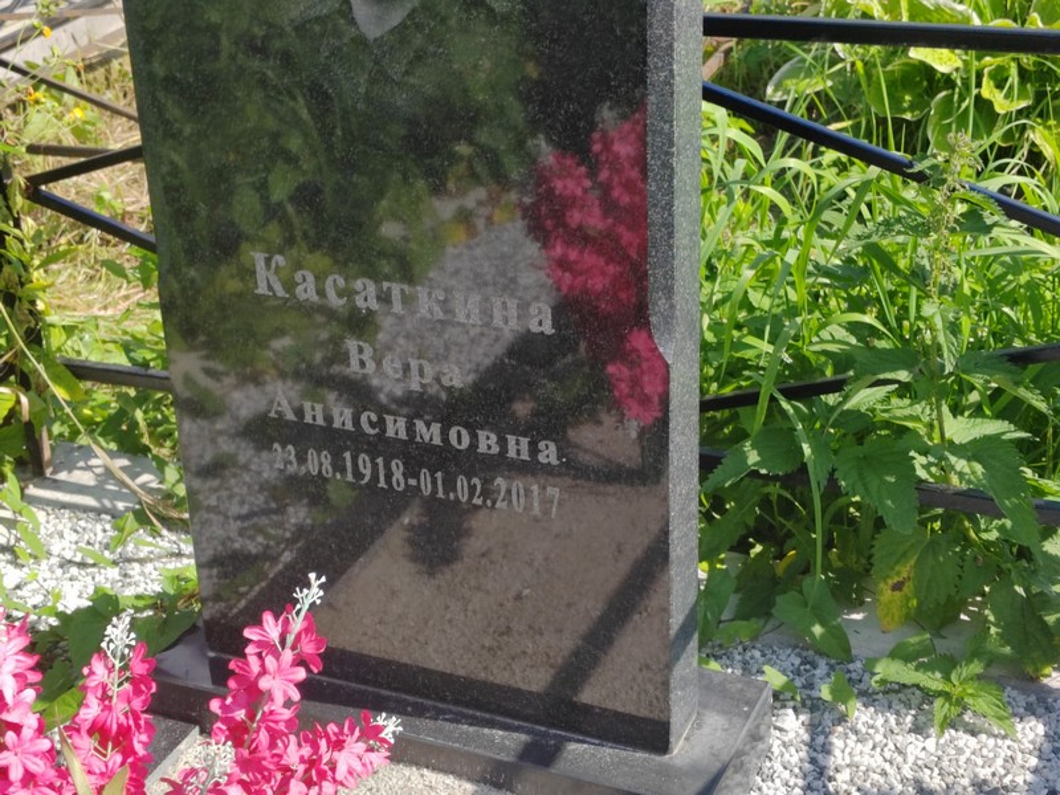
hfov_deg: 32.2
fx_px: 1837
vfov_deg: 24.4
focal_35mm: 60
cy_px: 398
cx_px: 530
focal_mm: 5.52
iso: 100
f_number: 1.9
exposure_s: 1/770
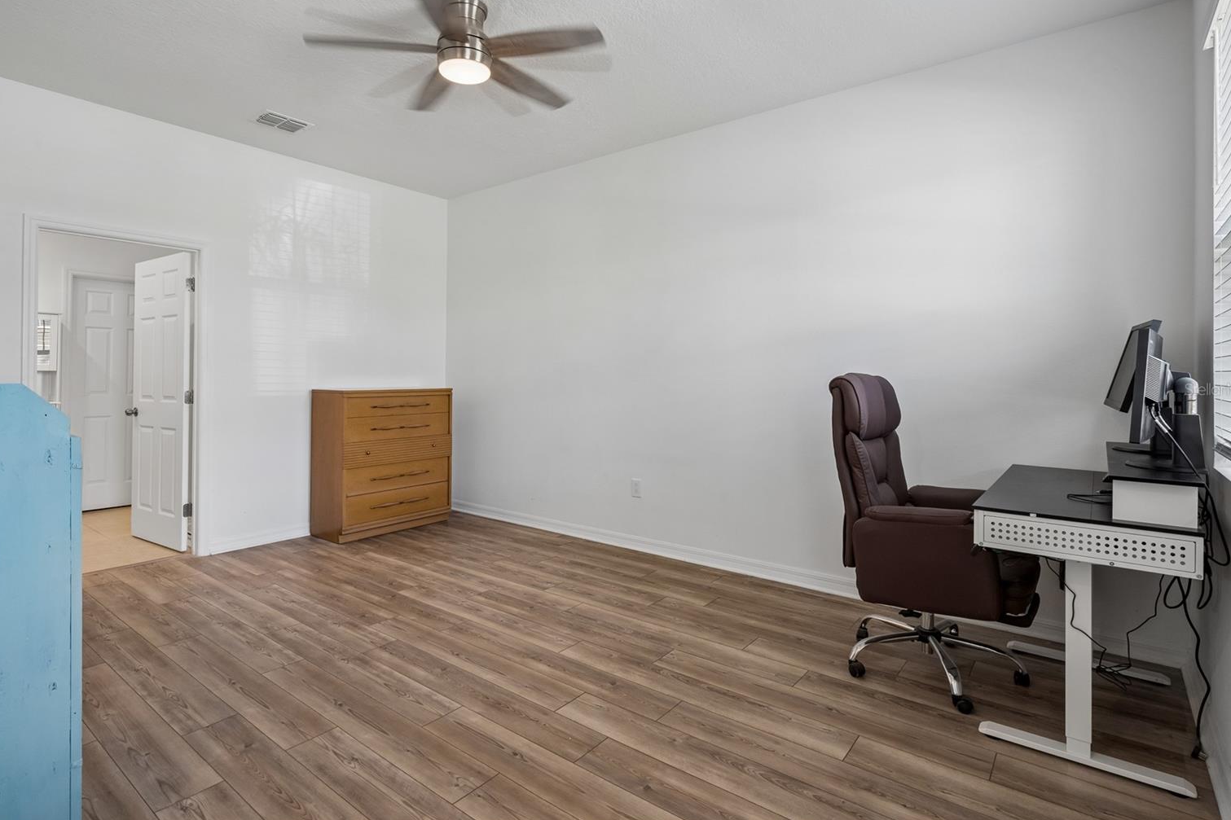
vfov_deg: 67.3
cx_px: 605
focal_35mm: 18
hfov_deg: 90.0
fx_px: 615
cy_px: 389
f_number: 10
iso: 500
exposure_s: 1/80
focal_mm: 17
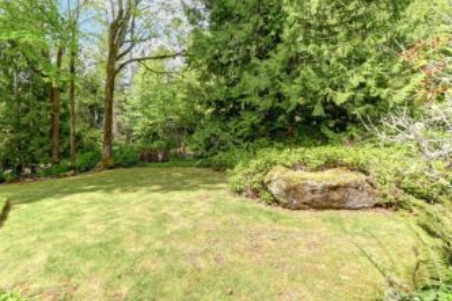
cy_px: 127
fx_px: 226
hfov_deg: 89.3
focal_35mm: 18
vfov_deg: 67.0
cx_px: 190
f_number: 11
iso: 640
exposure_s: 1/25
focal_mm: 10
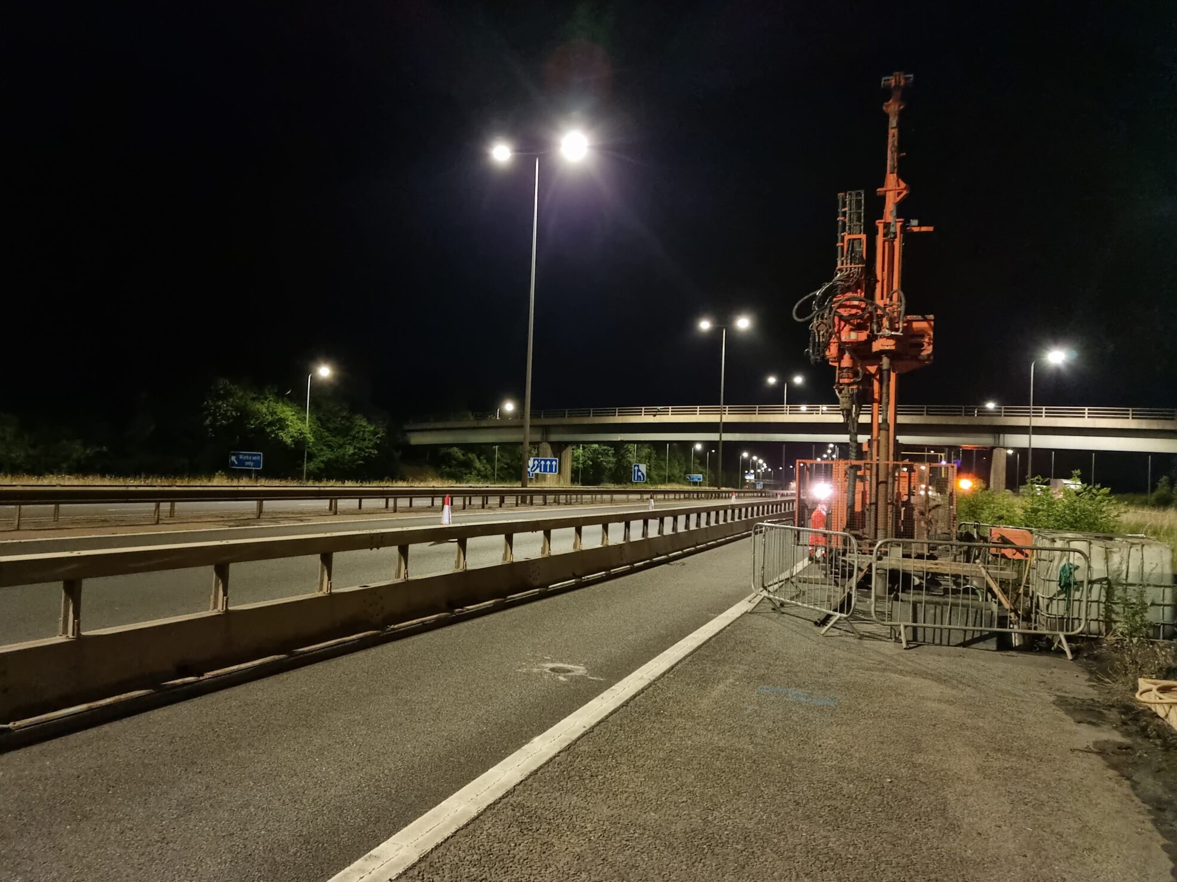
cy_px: 438
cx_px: 568
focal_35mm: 28
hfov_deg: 63.4
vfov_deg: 49.7
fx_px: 952
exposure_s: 1/17
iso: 1600
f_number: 2
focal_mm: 5.9
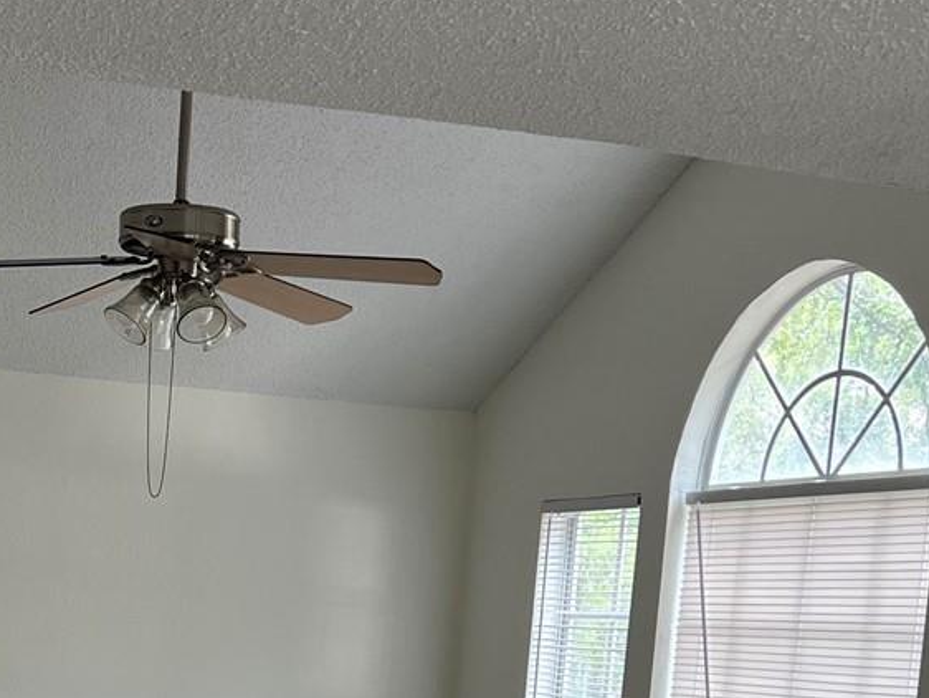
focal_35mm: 74
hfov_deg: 25.7
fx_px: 1987
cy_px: 943
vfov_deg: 18.4
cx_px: 141
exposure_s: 1/120
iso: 100
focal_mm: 5.7
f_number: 1.5
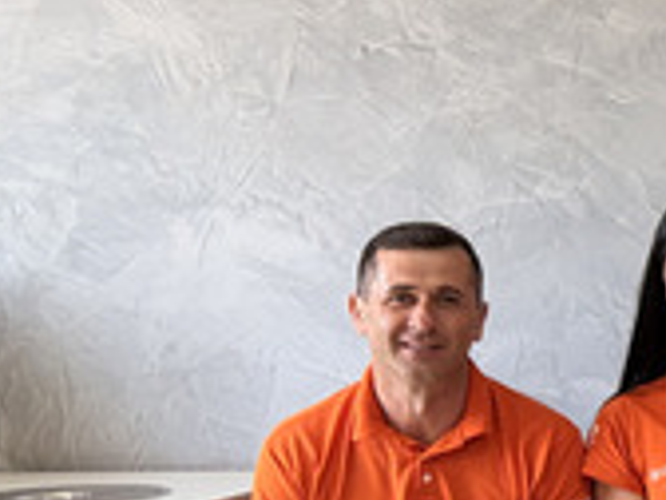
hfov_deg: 13.9
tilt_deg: -2.9
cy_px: 361
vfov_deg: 13.0
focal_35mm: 114
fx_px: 2193
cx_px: 1435
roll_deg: +0.4
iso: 50
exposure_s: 1/120
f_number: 1.78
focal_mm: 6.76
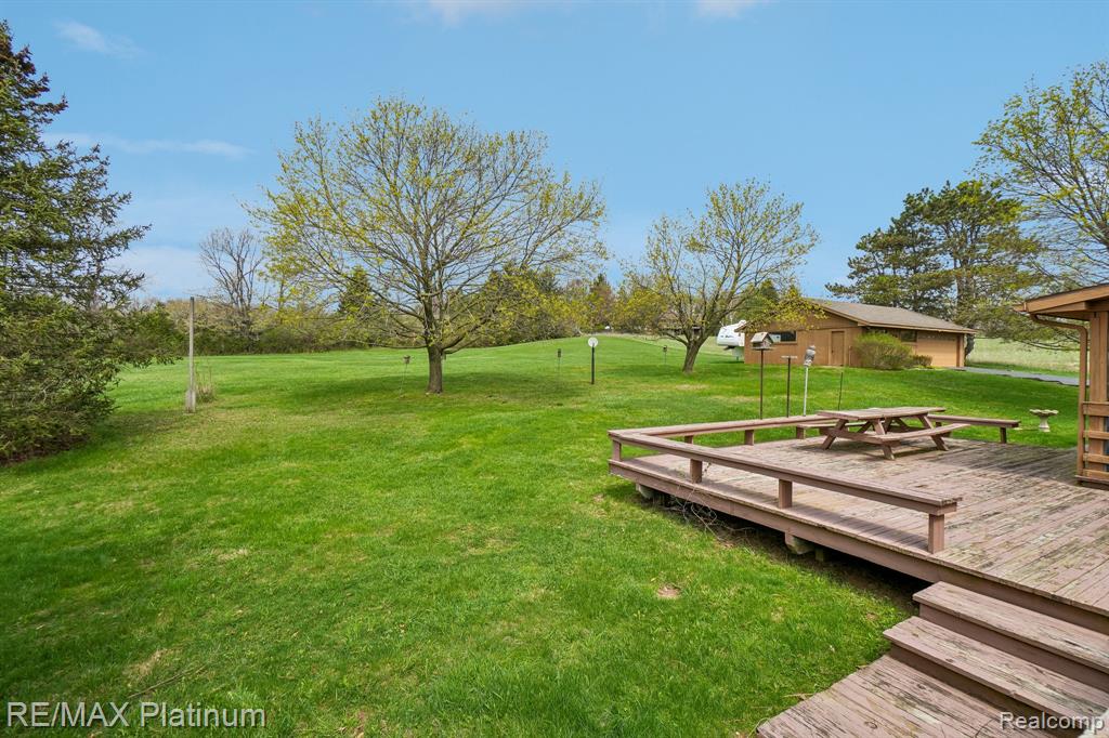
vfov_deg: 77.3
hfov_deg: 100.4
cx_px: 554
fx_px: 462
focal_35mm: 15
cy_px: 369
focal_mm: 10
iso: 100
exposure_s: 1/250
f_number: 8
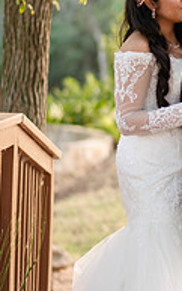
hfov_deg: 6.5
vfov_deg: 10.4
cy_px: 81
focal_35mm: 202
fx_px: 1600
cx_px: 194
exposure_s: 1/250
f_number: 1.8
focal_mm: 85
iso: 400
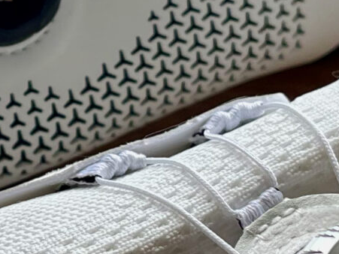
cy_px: 118
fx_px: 1390
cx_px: 59
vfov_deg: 10.4
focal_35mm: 142
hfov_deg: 13.8
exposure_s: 1/121
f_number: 1.6
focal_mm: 5.1
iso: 125
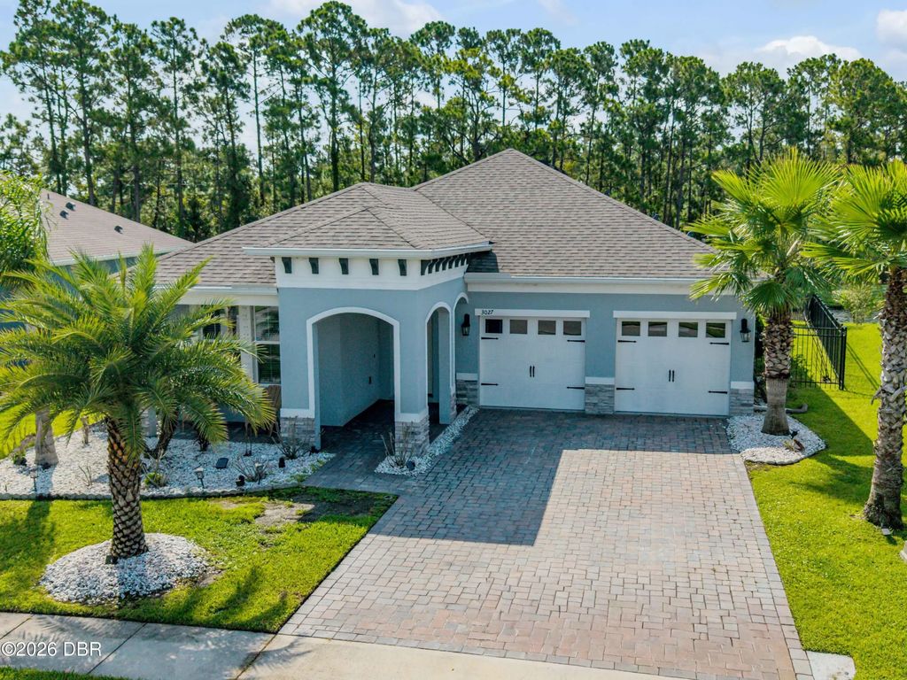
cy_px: 340
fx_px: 629
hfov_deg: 71.6
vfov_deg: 56.8
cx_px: 454
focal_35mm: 24
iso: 200
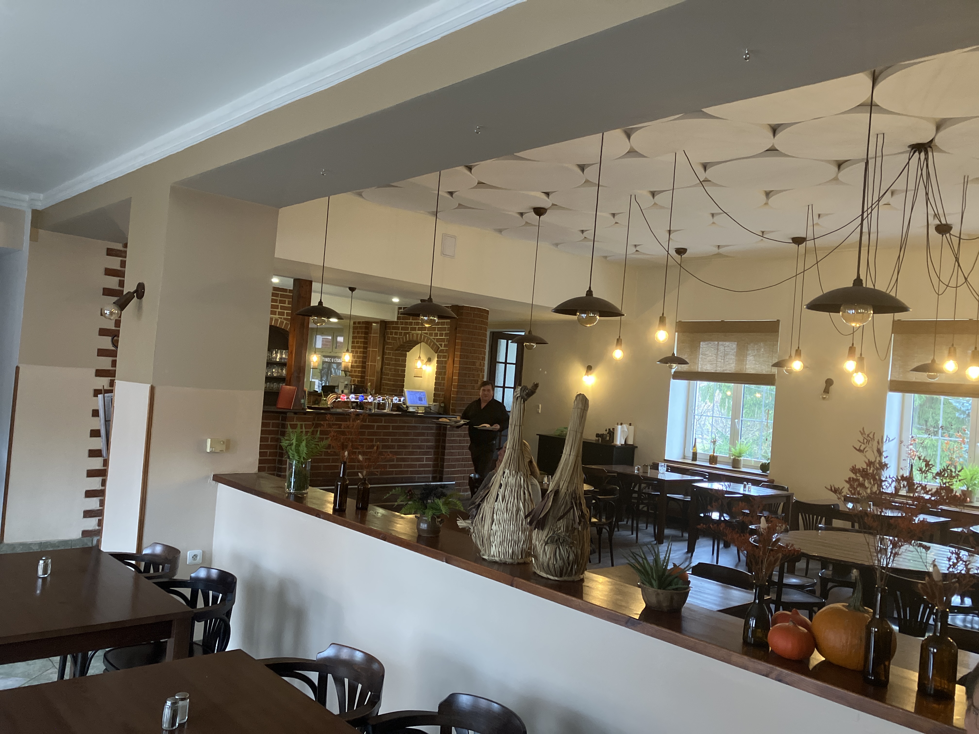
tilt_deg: +0.3
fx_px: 792
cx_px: 490
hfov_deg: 63.4
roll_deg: -5.4
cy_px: 367
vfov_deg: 49.7
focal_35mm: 28
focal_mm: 3.99
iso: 250
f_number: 1.8
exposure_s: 1/60
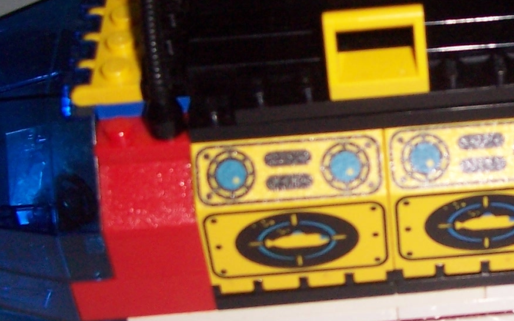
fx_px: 1331
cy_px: 204
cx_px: 508
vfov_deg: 13.7
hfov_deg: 21.2
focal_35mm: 95
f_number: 2.7
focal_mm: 5.6
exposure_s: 1/60
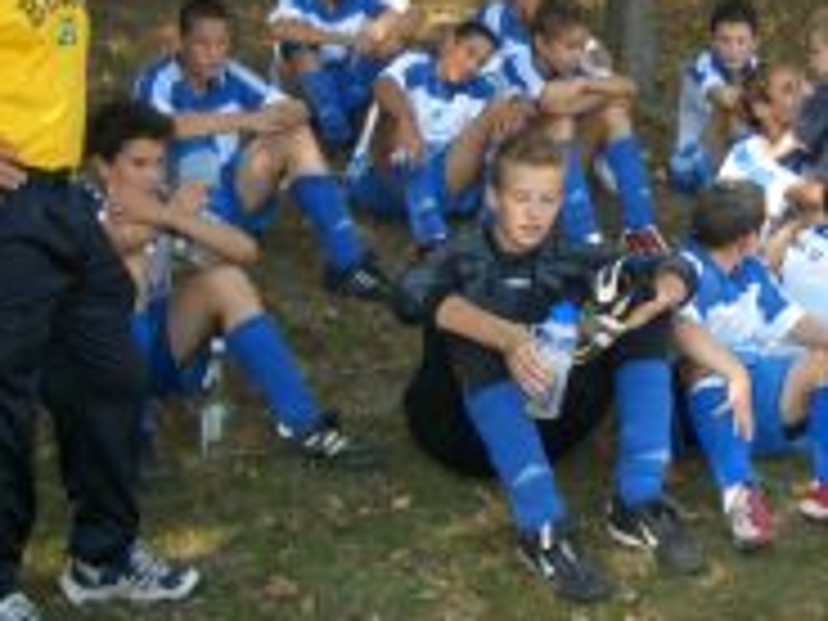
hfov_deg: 25.4
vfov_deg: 19.3
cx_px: 590
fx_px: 1818
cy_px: 180
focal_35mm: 76
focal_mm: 5.8
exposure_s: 1/320
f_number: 2.6
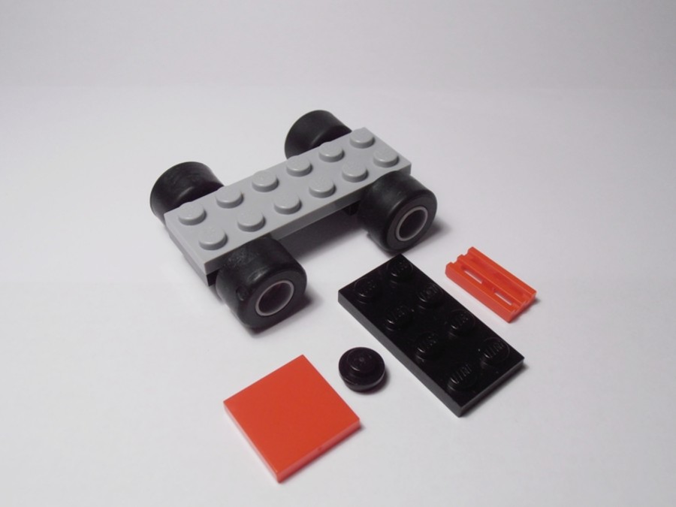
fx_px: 723
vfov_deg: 38.7
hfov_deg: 50.1
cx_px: 338
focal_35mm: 37
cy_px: 254
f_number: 3.9
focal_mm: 6.61
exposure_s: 1/80
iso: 100
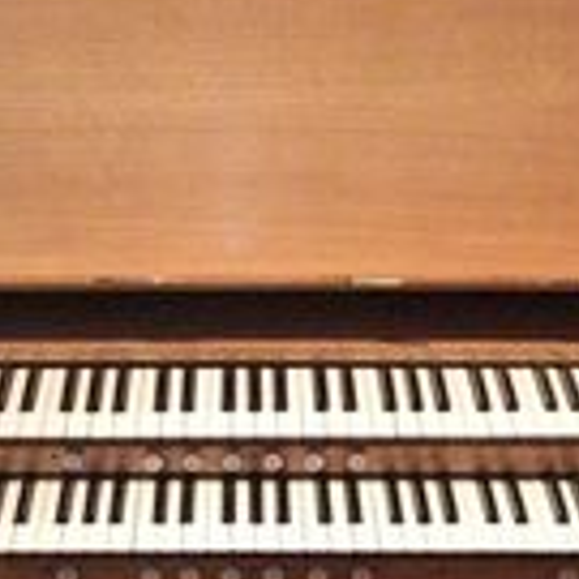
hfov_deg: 19.9
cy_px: 495
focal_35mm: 87
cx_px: 219
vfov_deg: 19.7
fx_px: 1646
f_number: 2.8
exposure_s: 1/60
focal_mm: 7.9
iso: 1600
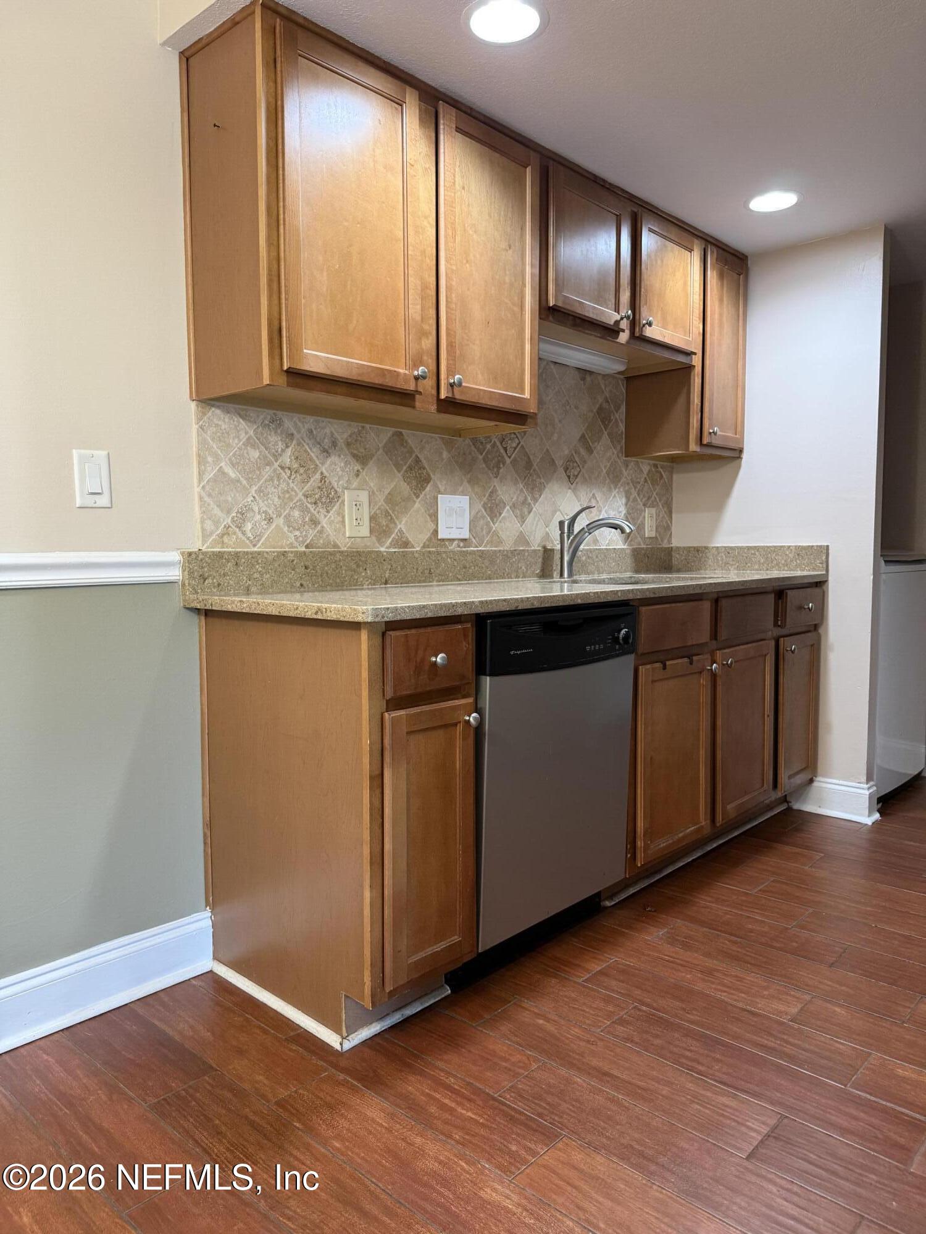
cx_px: 463
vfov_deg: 71.6
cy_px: 617
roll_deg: +0.2
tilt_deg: -3.6
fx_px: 856
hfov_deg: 56.8
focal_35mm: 24
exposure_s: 1/60
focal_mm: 6.76
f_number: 1.78
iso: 320
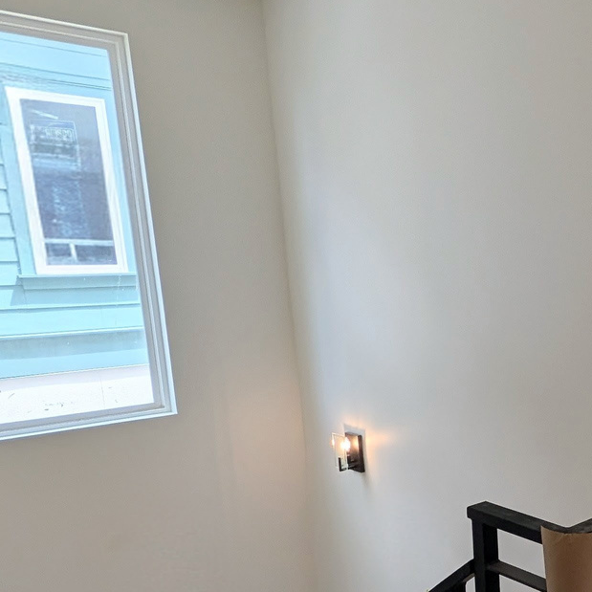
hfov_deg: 38.5
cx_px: 662
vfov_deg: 46.5
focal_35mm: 35
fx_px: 677
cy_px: 394
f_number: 1.7
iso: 50
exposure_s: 1/461
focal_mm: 2.02
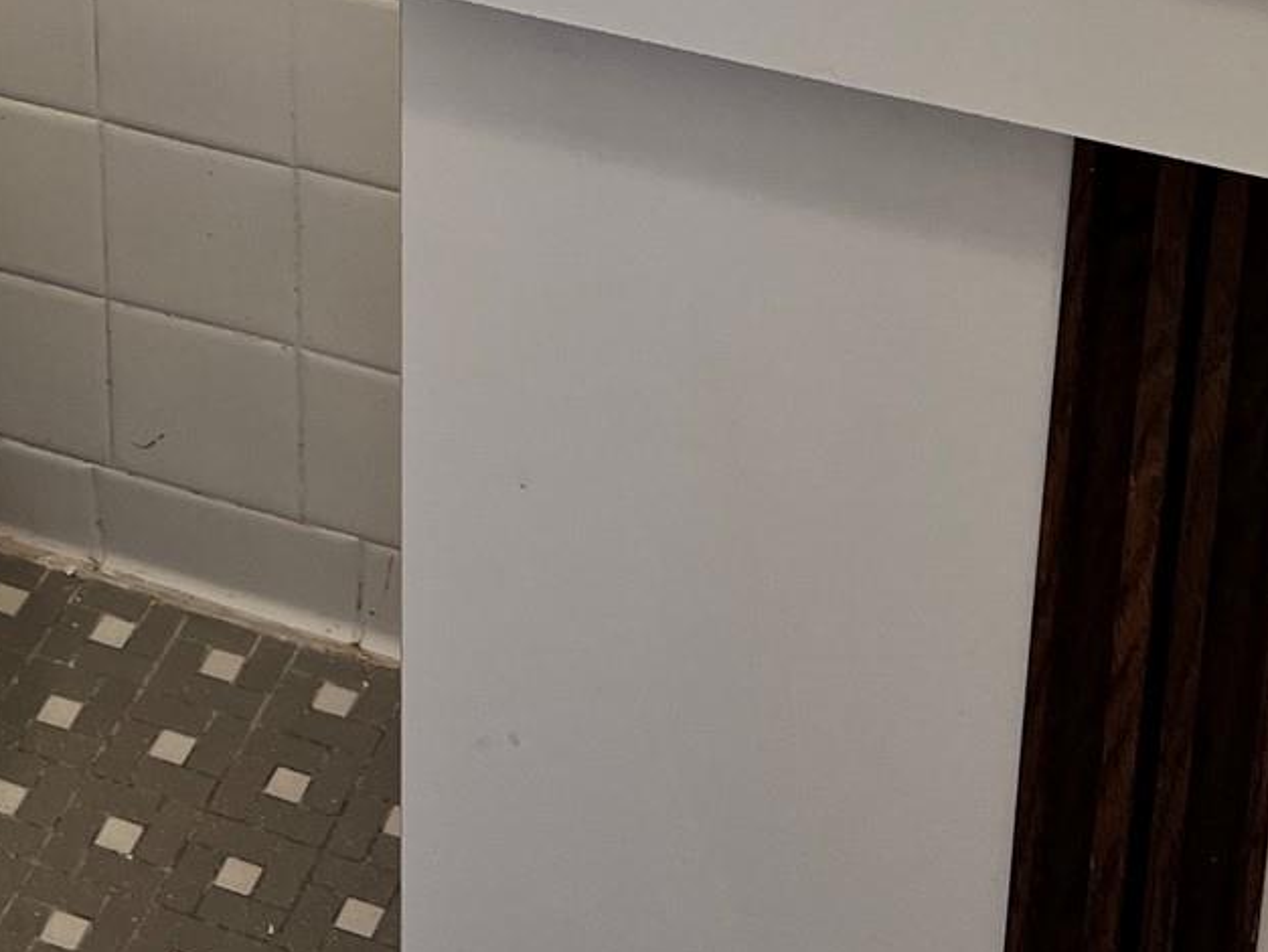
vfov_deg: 15.7
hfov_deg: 22.5
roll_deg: +1.8
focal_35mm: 85
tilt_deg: -20.7
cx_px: 148
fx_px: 3115
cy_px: -561
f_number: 1.5
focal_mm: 5.7
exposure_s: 1/60
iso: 80
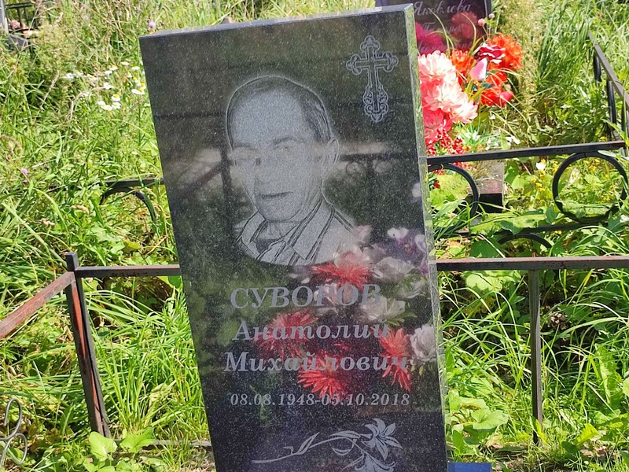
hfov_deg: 69.4
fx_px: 454
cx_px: 314
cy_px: 236
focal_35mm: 25
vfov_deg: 54.9
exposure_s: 1/311
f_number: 1.9
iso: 50
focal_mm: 6.04
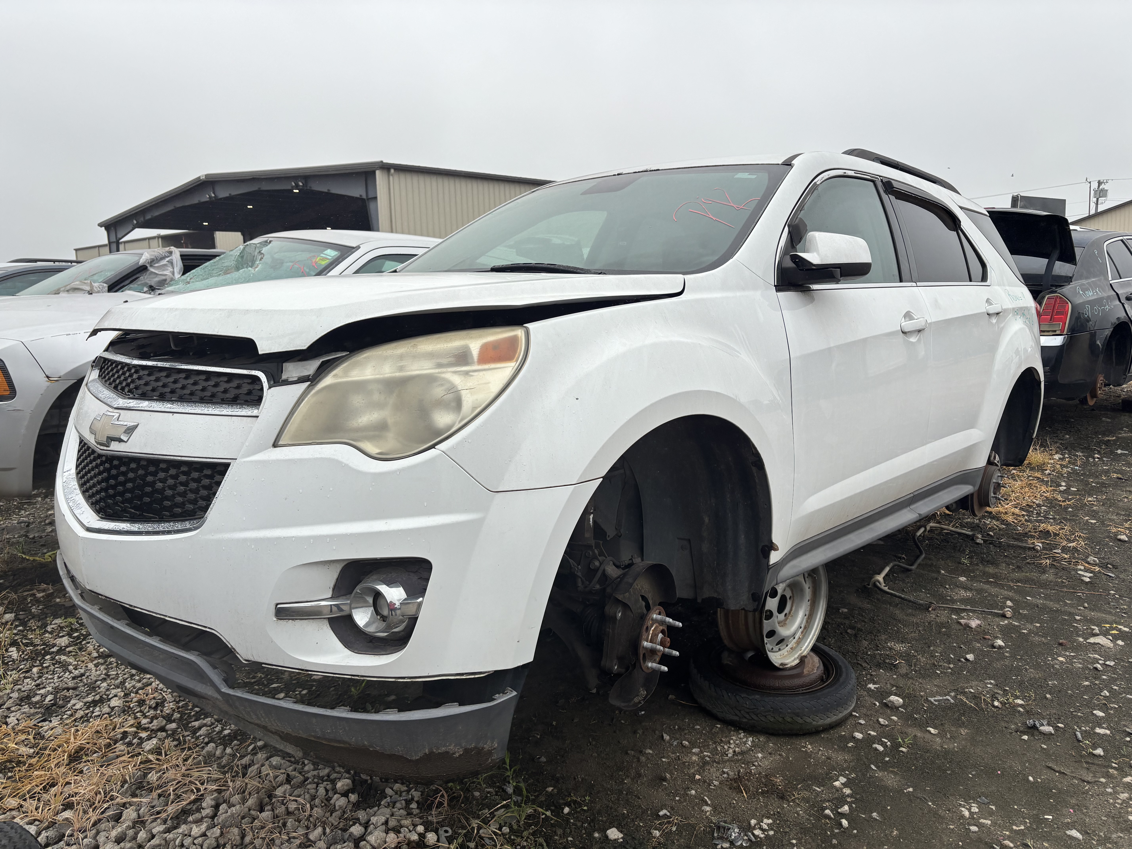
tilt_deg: -4.5
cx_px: 566
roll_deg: -0.7
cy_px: 424
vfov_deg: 53.1
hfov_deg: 67.3
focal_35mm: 26
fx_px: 850
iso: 50
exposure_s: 1/1721
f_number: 1.6
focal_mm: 5.96
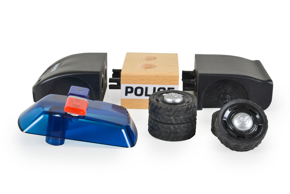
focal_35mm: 60
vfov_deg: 22.6
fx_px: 483
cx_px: 145
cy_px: 97
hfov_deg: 33.4
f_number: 18
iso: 100
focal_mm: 60
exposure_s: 1/20
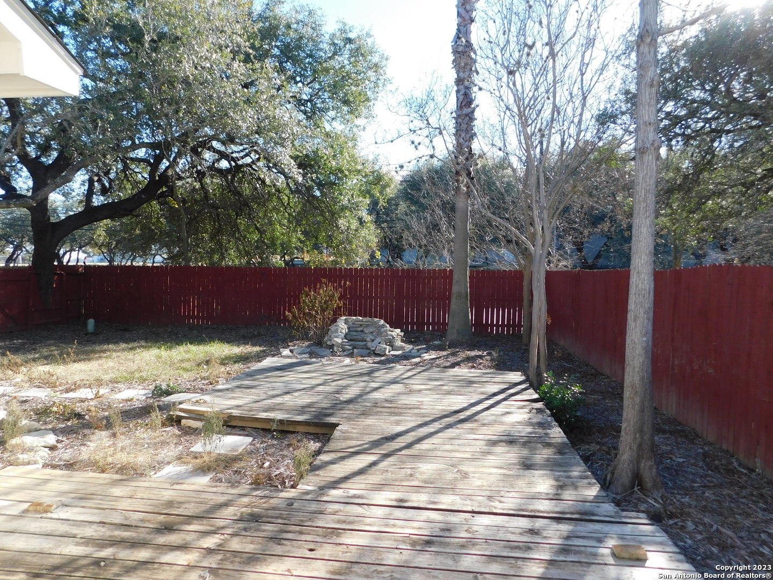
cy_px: 290
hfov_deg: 73.9
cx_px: 386
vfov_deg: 58.9
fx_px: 514
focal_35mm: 23
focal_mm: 4
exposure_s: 1/320
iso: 125
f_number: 3
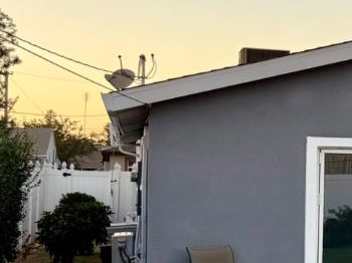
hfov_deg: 15.1
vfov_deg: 14.3
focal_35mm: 103
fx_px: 1047
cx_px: 722
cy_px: 157
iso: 80
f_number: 1.78
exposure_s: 1/497
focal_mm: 6.76
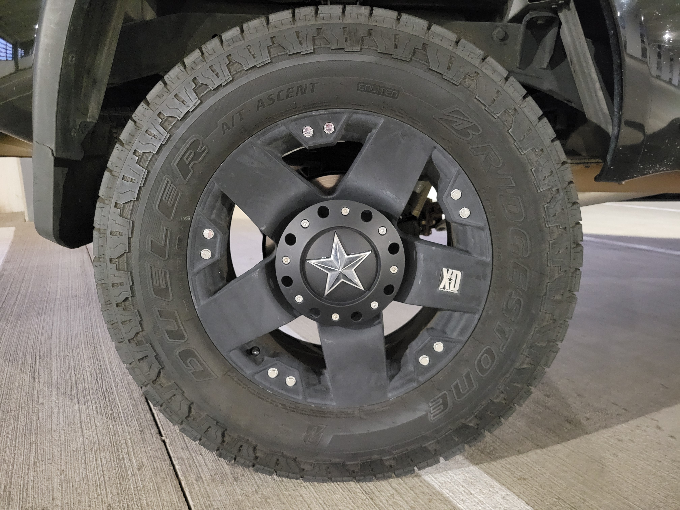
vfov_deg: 53.1
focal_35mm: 26
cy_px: 255
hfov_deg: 67.3
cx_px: 340
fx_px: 511
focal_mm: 5.4
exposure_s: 1/20
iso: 1600
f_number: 1.8
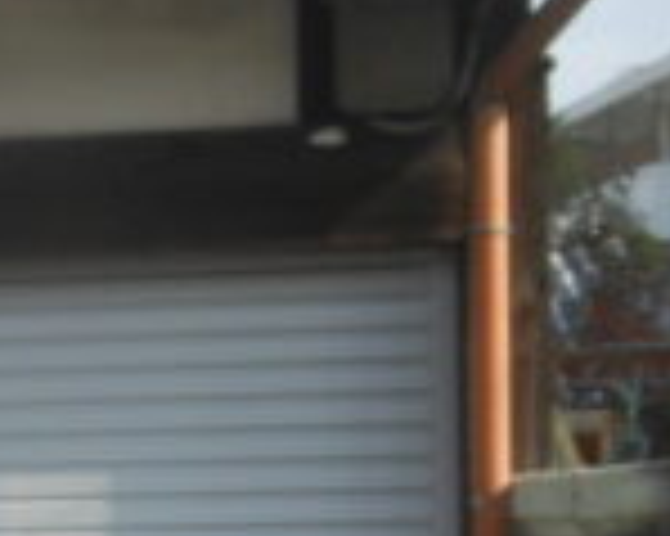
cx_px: -796
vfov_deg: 11.2
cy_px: 441
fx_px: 2715
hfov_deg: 12.0
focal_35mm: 137
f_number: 3.3
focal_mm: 5.2
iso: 80
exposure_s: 1/500
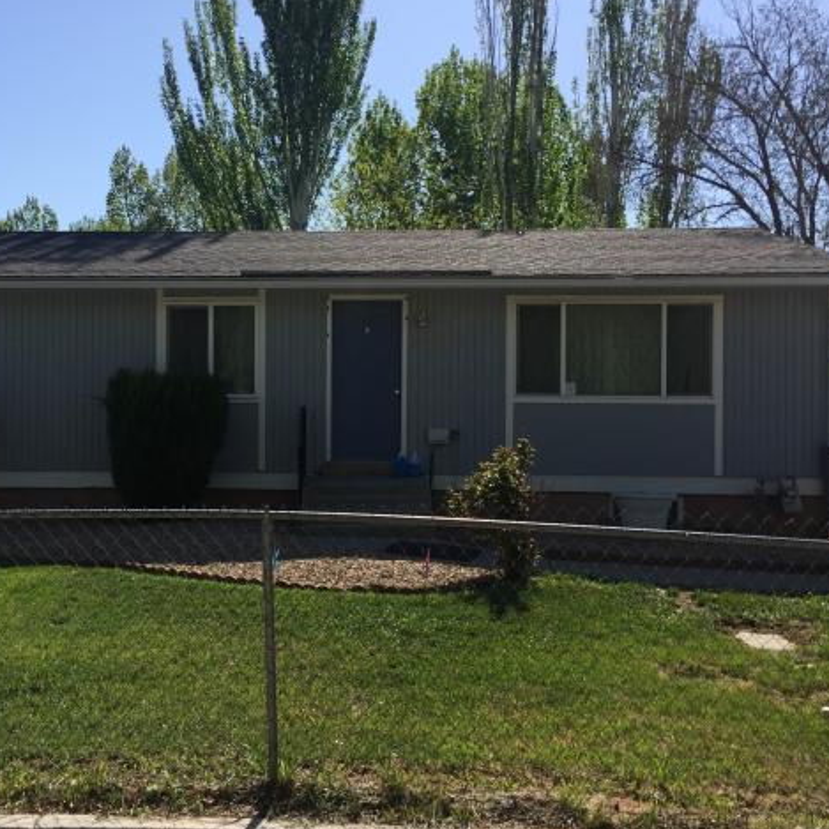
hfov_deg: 46.6
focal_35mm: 35
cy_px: 419
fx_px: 948
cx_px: 290
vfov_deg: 47.2
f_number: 2.2
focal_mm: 4.15
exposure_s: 1/2083
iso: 32
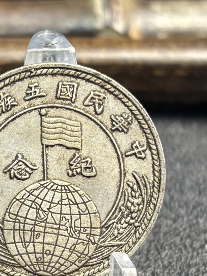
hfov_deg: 19.5
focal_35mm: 75
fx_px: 598
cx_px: 51
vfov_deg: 25.9
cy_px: 178
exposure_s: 1/60
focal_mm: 5.96
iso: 200
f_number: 1.6
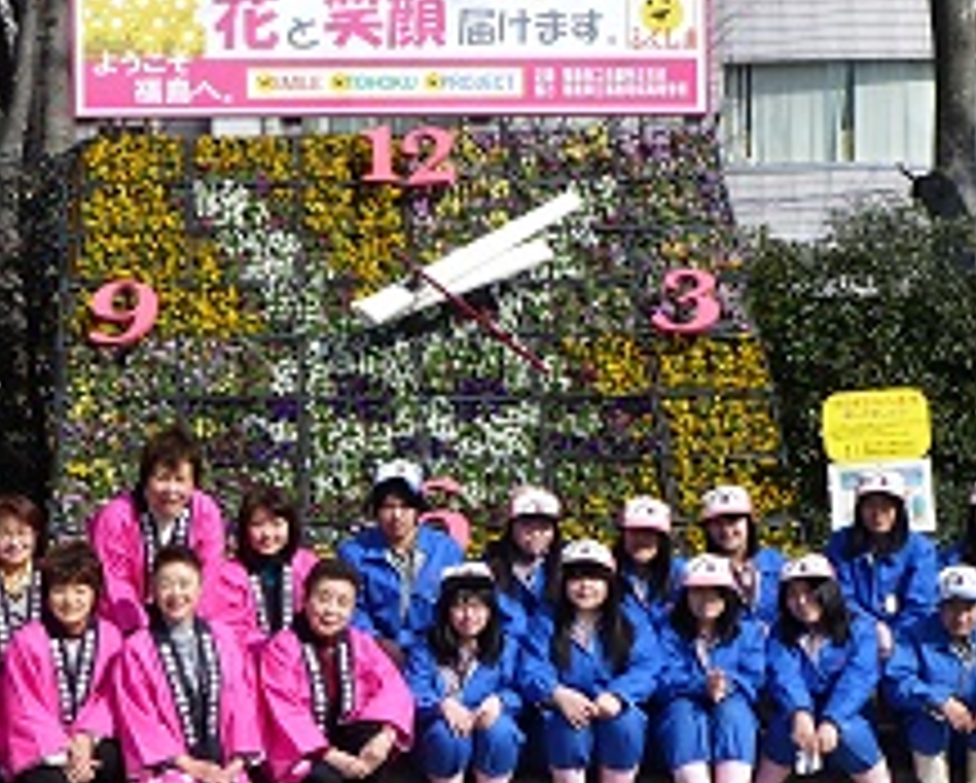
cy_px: 396
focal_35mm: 82
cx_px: 405
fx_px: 2371
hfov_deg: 23.2
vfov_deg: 18.7
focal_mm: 9
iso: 100
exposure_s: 1/800
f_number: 4.4
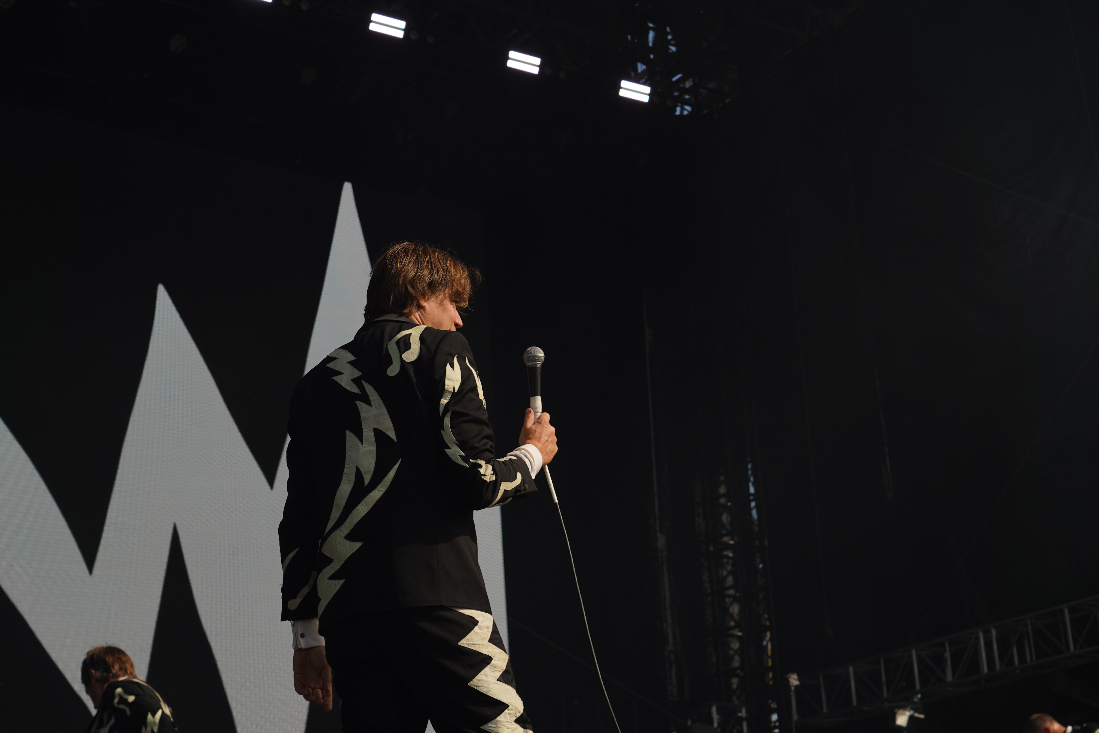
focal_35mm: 61
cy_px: 366
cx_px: 550
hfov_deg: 32.9
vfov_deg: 22.3
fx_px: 1862
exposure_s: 1/400
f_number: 8
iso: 100
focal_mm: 61
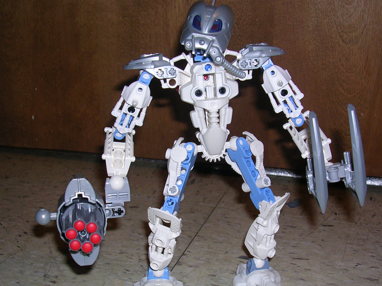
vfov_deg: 30.2
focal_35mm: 48
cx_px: 196
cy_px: 165
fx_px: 530
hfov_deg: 39.7
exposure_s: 1/60.1
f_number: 2.9
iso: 50
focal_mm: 6.2
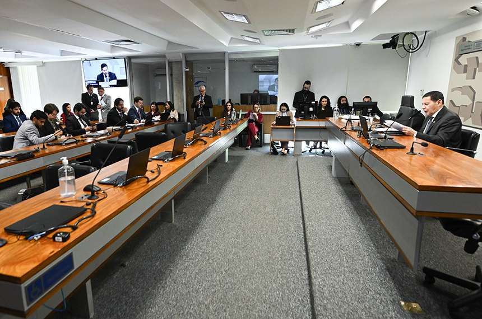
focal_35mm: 14
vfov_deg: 81.0
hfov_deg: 104.4
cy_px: 160
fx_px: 187
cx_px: 241
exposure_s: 1/250
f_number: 2.8
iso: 1600
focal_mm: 14
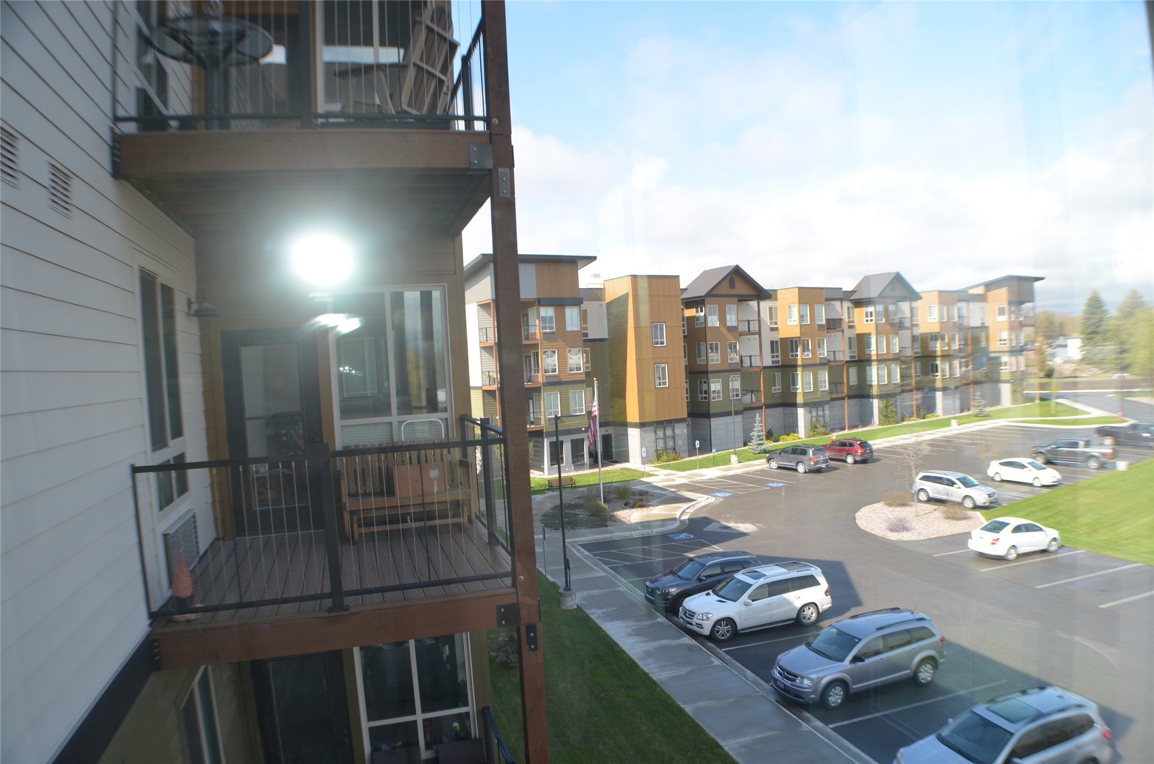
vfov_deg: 43.4
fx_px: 960
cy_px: 382
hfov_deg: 62.0
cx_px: 577
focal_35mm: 30
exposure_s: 1/200
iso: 100
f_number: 5
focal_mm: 20
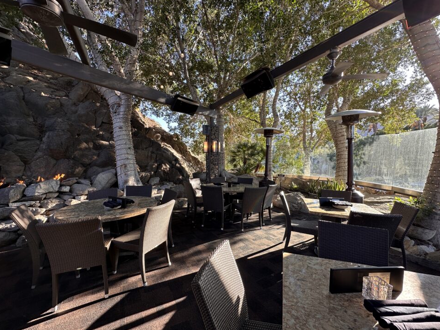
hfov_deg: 98.2
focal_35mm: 15
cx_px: 218
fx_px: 191
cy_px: 173
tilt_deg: -5.3
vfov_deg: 81.7
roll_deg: +0.1
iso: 40
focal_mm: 2.22
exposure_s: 1/138
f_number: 2.2
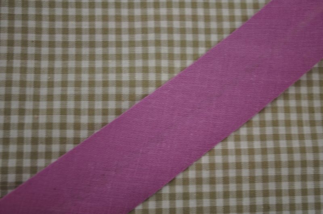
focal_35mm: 68
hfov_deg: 29.9
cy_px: 107
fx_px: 605
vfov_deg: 20.1
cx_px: 162
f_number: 5.3
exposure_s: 1/15
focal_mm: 45
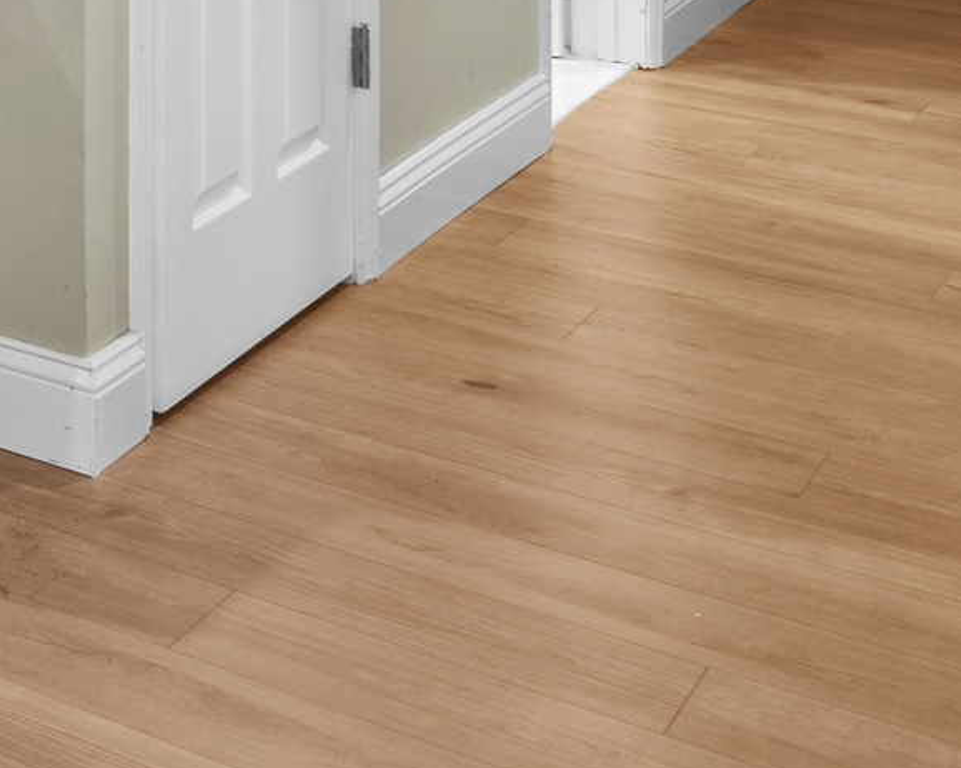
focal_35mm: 80
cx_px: -1227
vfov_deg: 16.5
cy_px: -541
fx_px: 2274
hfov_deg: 15.5
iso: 200
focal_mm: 16
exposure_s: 2.5
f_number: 9
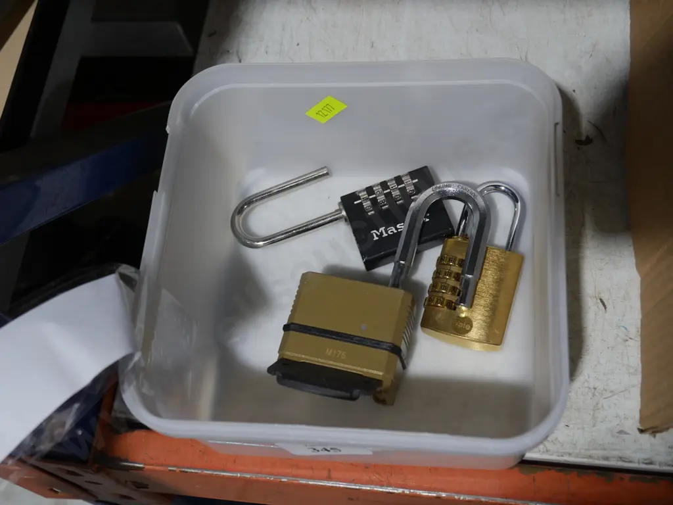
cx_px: 336
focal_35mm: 46
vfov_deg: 31.5
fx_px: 894
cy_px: 252
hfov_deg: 41.2
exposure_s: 1/60
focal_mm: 23
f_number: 5.1
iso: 250
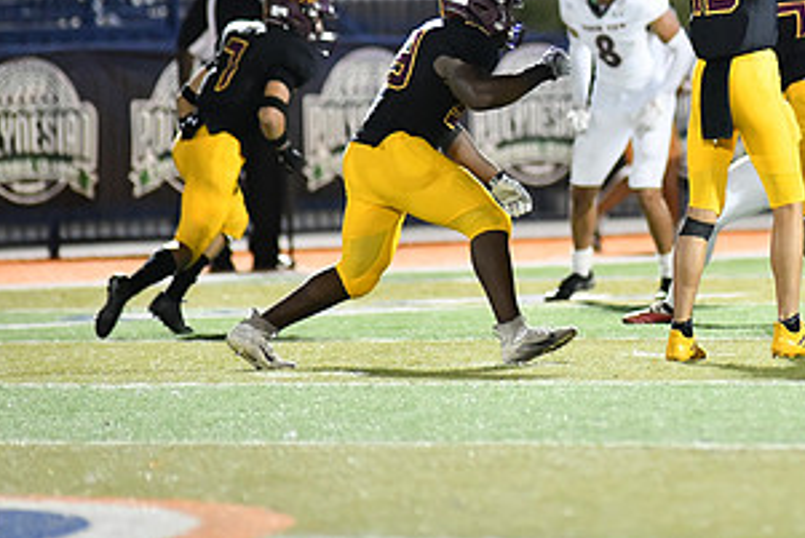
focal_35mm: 578
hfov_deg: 3.6
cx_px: 741
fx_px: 12930
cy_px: 25
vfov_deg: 2.4
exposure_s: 1/1000
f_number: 2.8
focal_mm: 300
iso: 7200
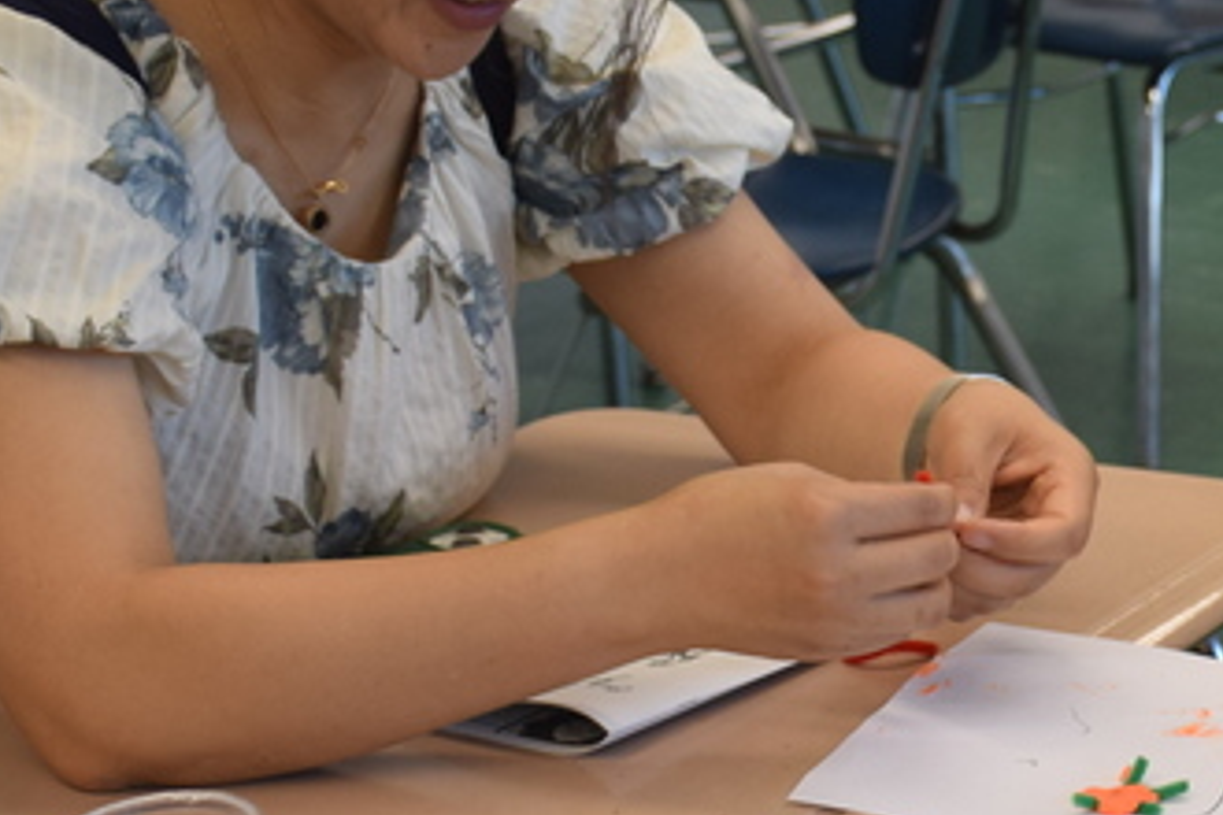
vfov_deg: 13.9
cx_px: 1175
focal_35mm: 98
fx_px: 3336
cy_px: 363
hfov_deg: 20.2
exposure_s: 1/80
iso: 400
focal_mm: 27
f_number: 4.5
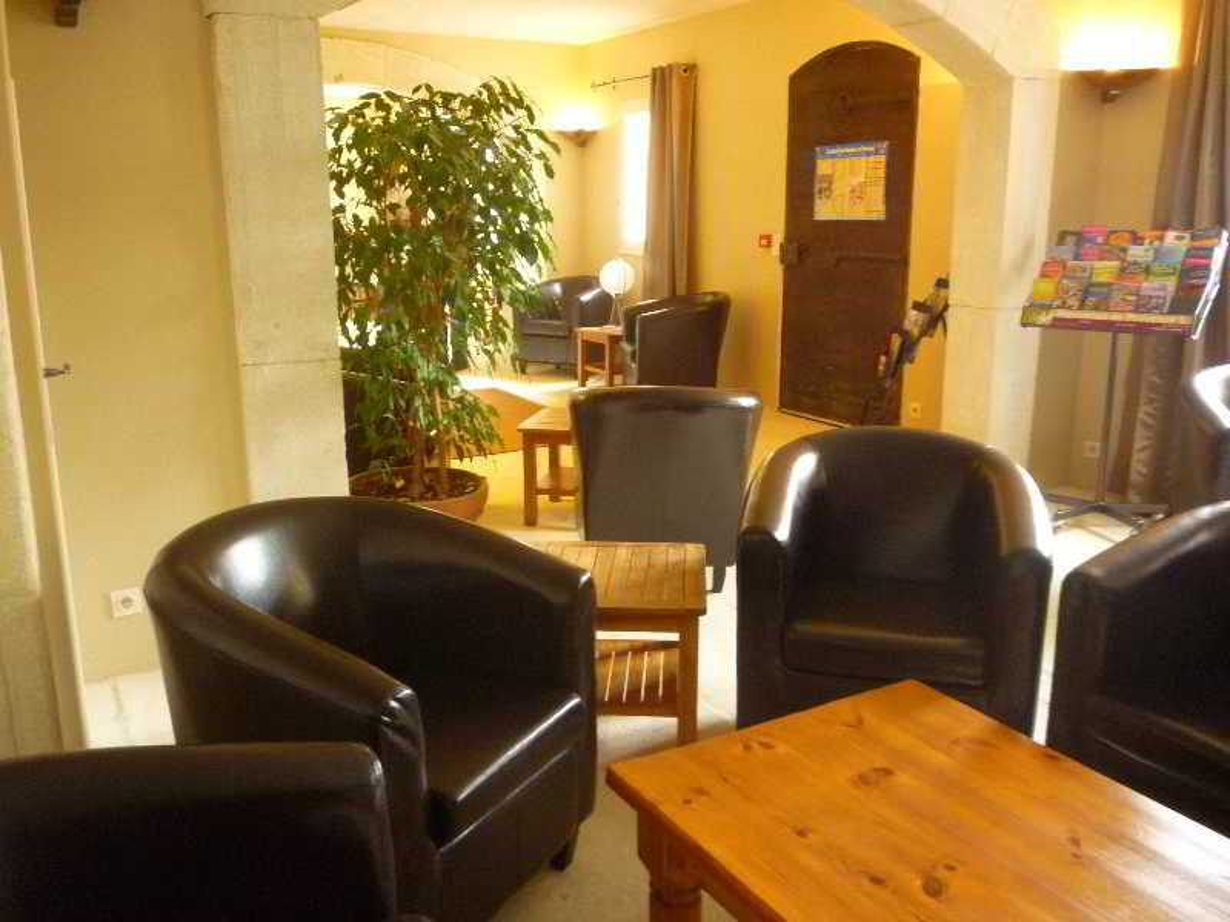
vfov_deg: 48.2
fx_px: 1030
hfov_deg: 61.7
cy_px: 461
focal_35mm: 29
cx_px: 615
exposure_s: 1/8
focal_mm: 5.2
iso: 400
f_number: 3.3
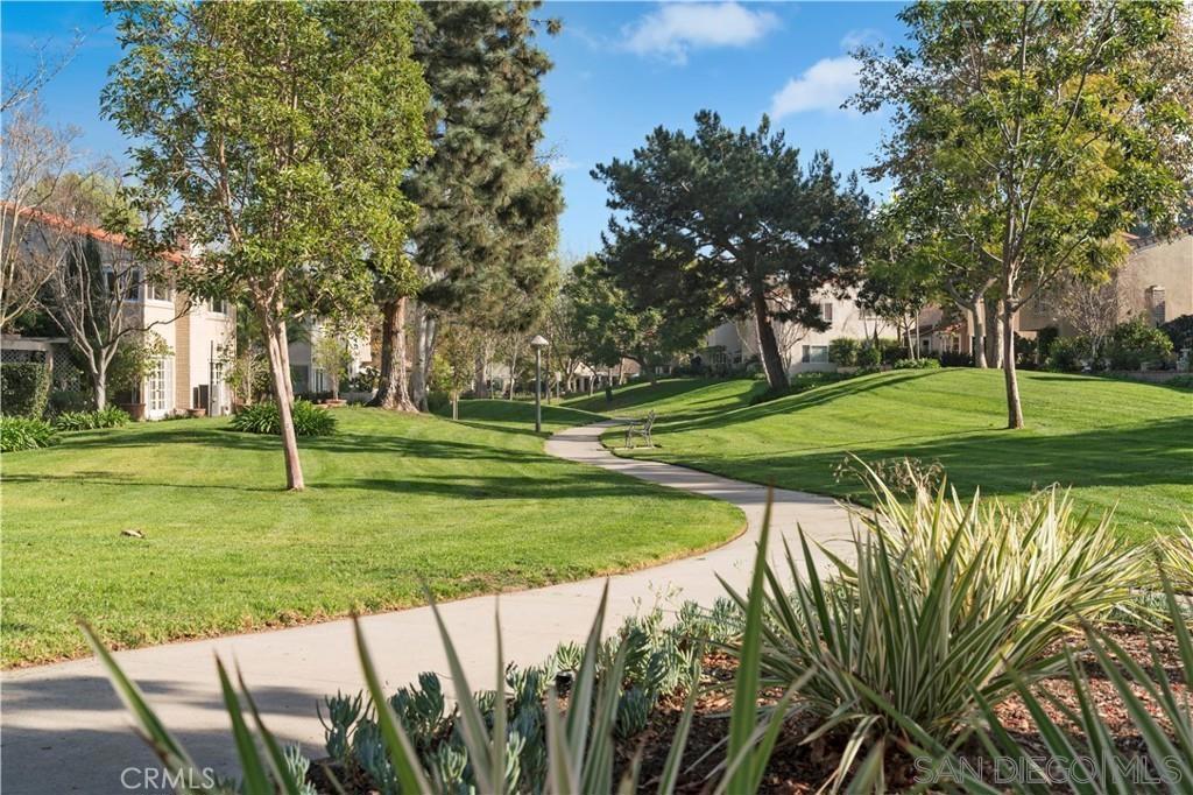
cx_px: 596
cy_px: 398
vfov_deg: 30.5
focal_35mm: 44
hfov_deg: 44.5
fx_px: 1458
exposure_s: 1/200
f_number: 8
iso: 200
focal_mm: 44
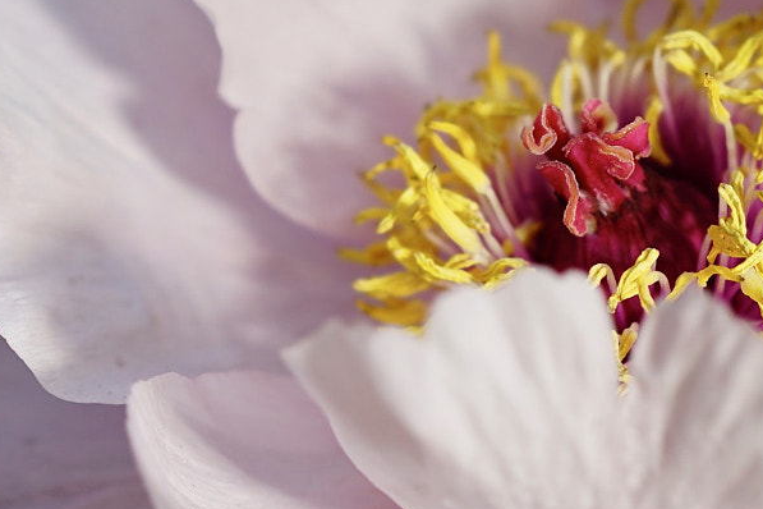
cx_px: 638
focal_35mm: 268
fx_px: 5680
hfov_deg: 7.7
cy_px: 215
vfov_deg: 5.1
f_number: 5.6
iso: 125
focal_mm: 100
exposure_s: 1/100
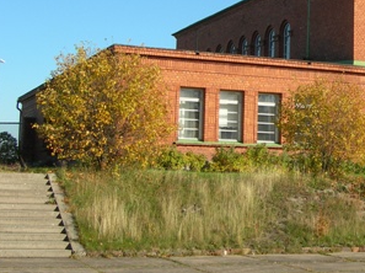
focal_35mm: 82
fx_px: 864
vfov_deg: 17.8
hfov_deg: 23.0
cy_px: 55
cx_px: 359
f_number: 4.8
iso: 50
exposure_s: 1/353
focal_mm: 7.8
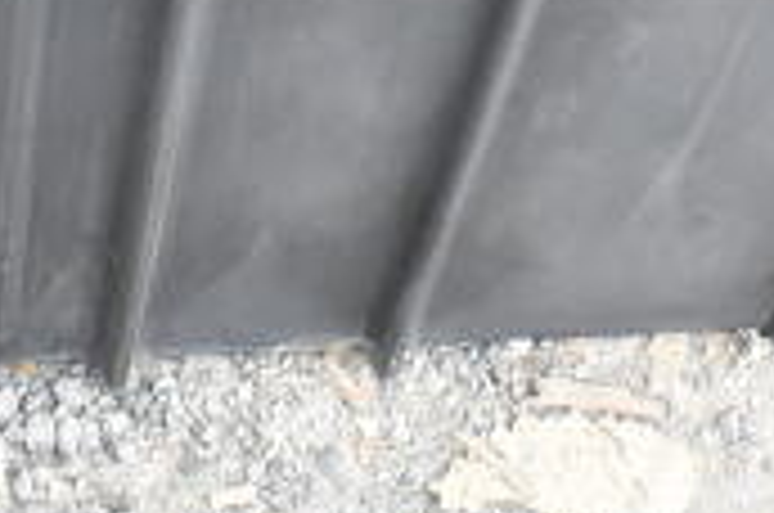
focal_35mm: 96
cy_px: -376
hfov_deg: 21.2
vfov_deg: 13.0
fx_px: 2060
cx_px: 544
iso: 1600
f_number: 7.1
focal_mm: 18
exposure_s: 1/200
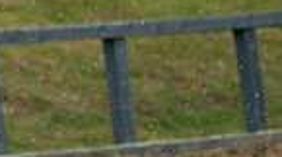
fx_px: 6741
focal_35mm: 903
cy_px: -204
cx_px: -226
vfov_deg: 1.3
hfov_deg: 2.4
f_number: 5.6
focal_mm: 215
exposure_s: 1/1250
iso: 1000
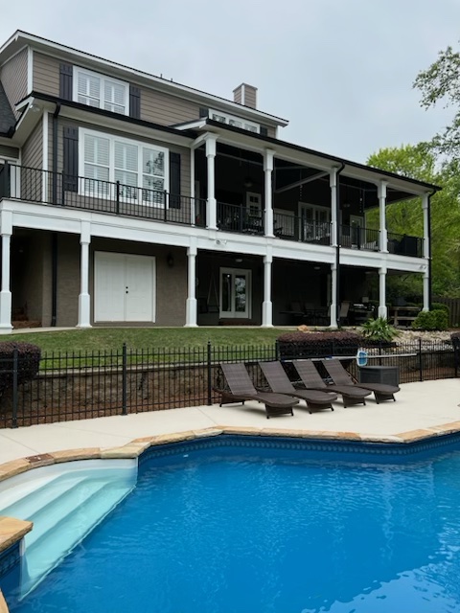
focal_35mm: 26
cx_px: 230
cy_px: 306
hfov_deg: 53.1
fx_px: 461
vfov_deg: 67.3
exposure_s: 1/1511
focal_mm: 5.7
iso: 50
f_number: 1.5
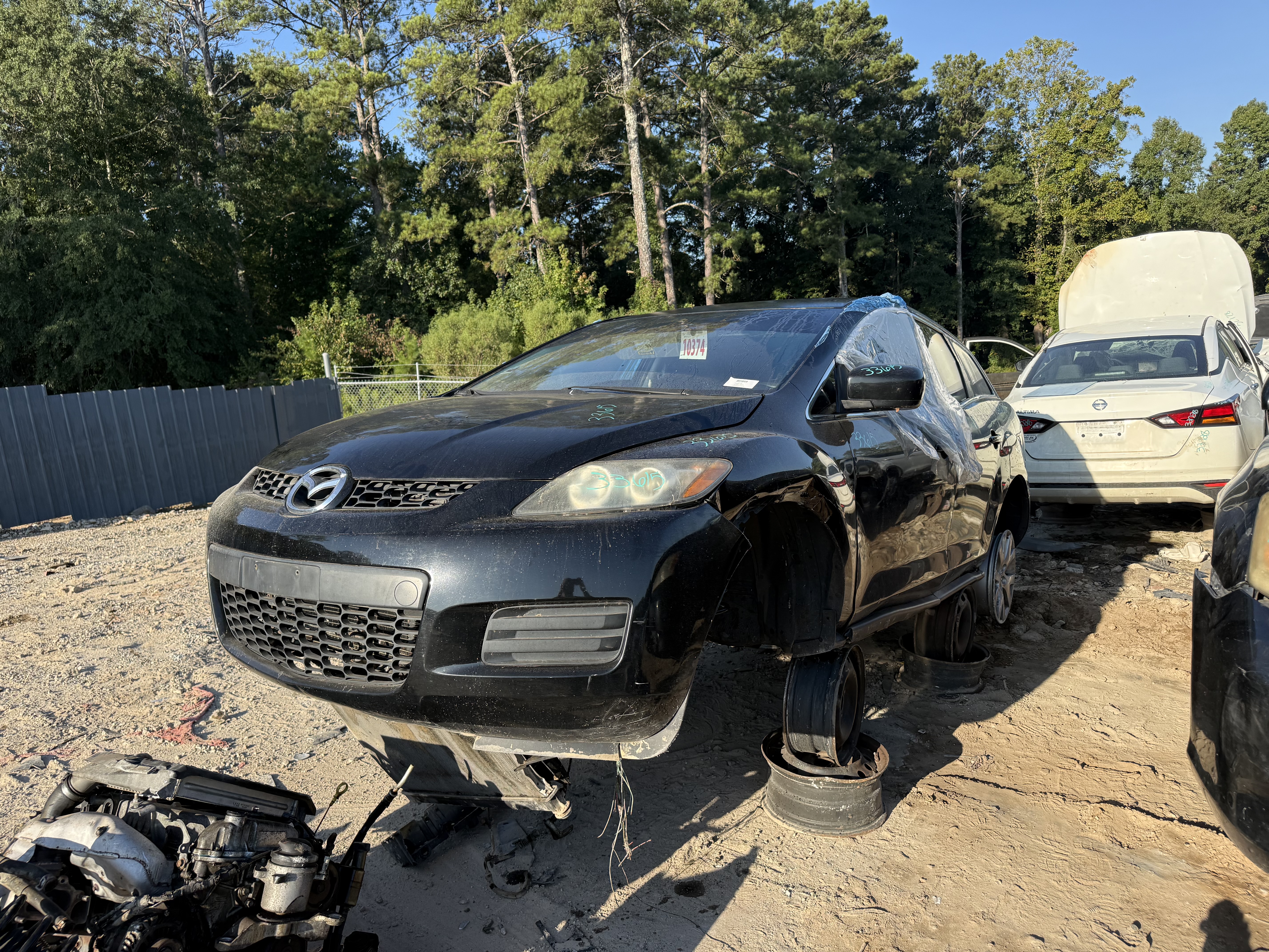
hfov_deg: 71.6
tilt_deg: -6.8
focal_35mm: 24
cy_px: 476
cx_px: 634
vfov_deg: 56.8
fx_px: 880
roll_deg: +6.0
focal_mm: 6.76
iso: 100
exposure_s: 1/1949
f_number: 1.78
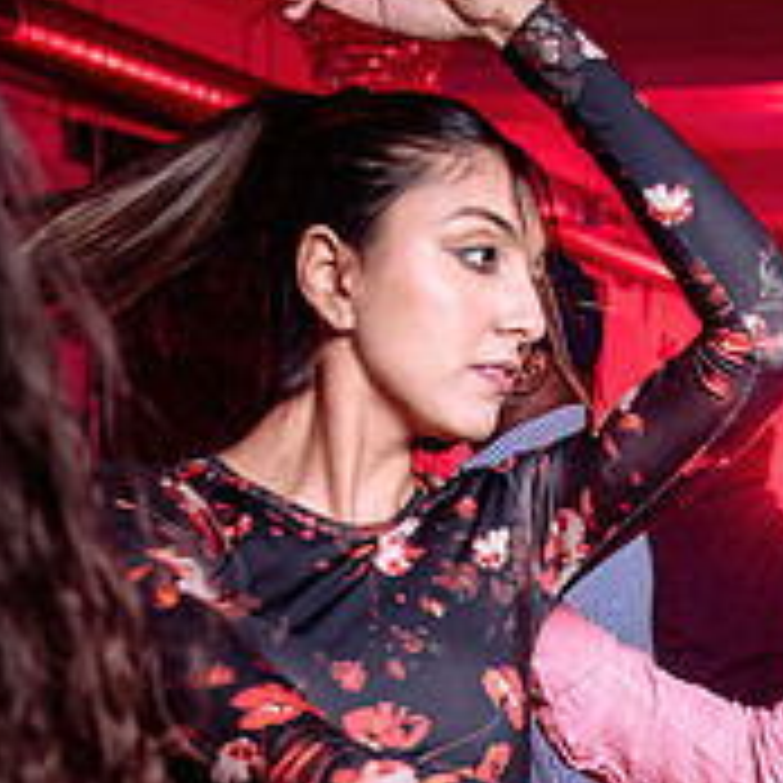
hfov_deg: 19.3
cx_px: 919
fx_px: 2175
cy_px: 671
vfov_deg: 20.1
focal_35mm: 85
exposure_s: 1/80
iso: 500
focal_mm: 27
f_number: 2.8
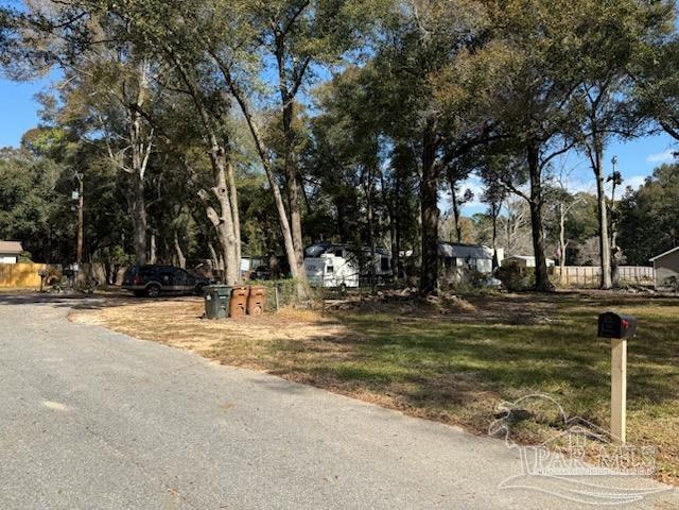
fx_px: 471
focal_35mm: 24
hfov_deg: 71.6
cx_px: 340
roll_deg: -0.4
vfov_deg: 56.8
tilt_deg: +3.9
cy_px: 255
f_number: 1.78
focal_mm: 6.76
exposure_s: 1/2611
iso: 80
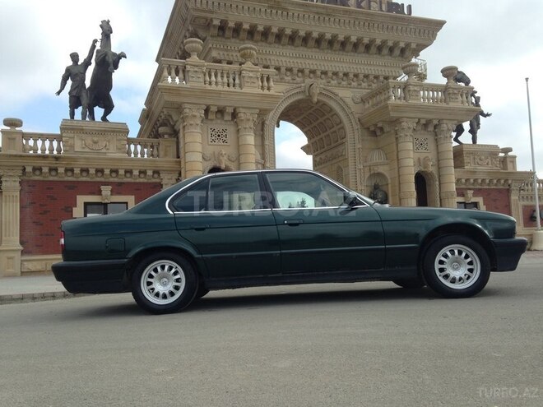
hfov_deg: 55.4
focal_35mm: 33
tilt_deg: +5.6
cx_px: 272
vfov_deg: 42.9
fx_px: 518
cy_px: 204
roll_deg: +1.0
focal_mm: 4.12
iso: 50
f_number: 2.4
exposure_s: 1/985
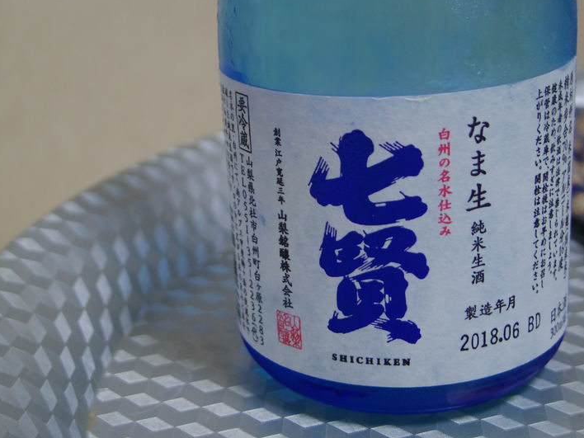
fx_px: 1147
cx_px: 233
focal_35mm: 68
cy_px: 214
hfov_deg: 28.5
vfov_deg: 21.6
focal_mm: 8.5
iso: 250
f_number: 1.9
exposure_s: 1/60
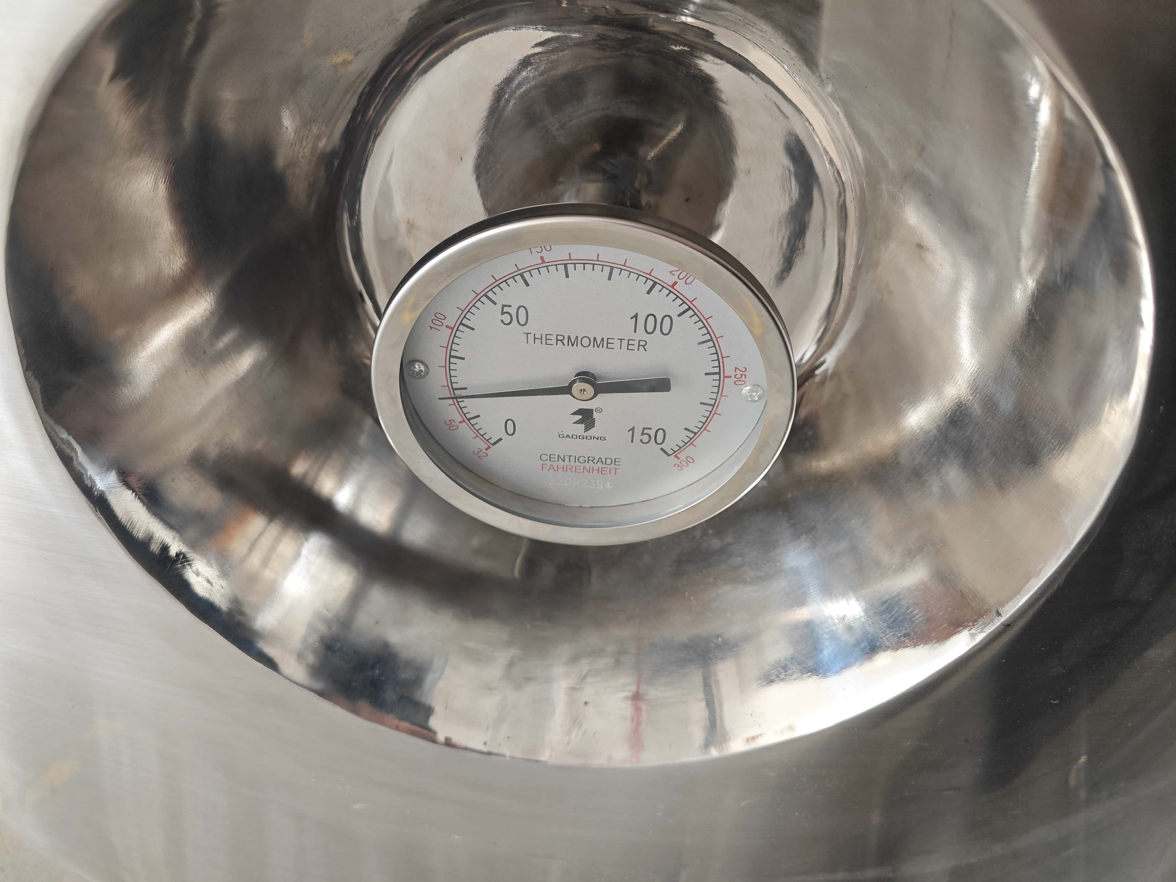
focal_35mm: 23
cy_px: 441
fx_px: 781
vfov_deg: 58.9
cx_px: 588
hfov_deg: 73.9
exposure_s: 1/50
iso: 320
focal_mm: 5.43
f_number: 1.8
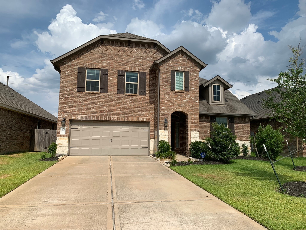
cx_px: 153
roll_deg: -1.6
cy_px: 115
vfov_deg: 53.1
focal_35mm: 26
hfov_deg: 67.3
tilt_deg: +5.8
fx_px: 230
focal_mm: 4.25
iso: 25
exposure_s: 1/3521
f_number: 1.8
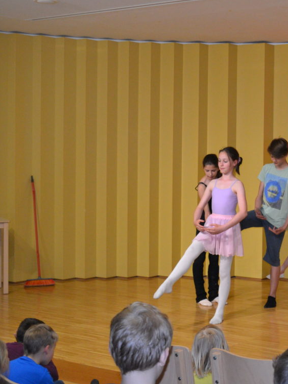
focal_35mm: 70
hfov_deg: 20.3
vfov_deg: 27.8
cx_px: 291
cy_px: 190
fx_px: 777
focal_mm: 32
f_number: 4.8
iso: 1800
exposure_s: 1/60
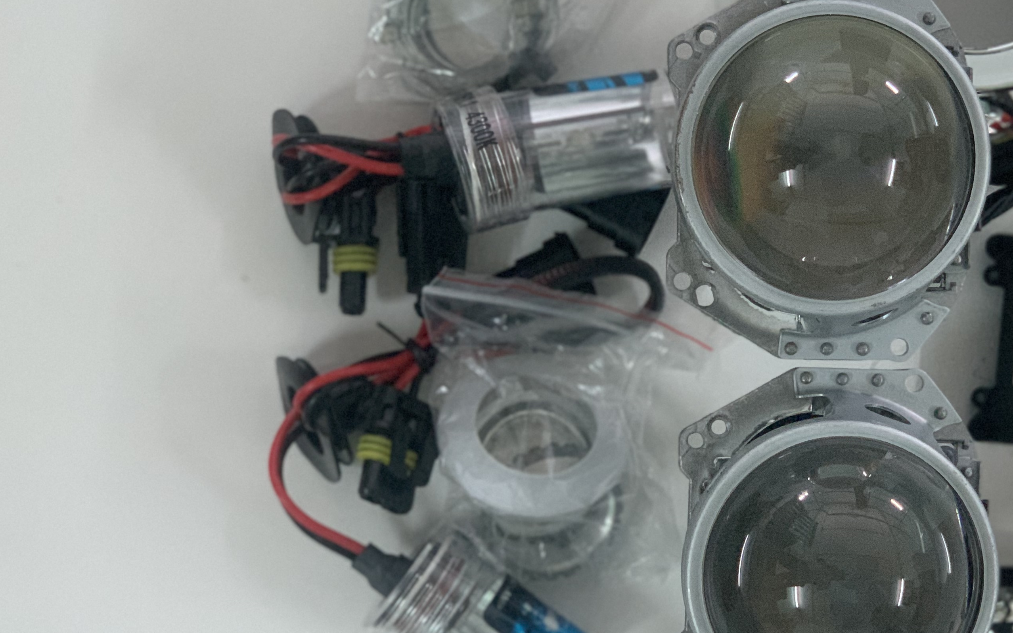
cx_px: 770
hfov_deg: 23.6
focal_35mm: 87
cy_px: 356
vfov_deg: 15.0
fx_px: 2402
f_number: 2.4
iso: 320
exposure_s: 1/50
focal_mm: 6
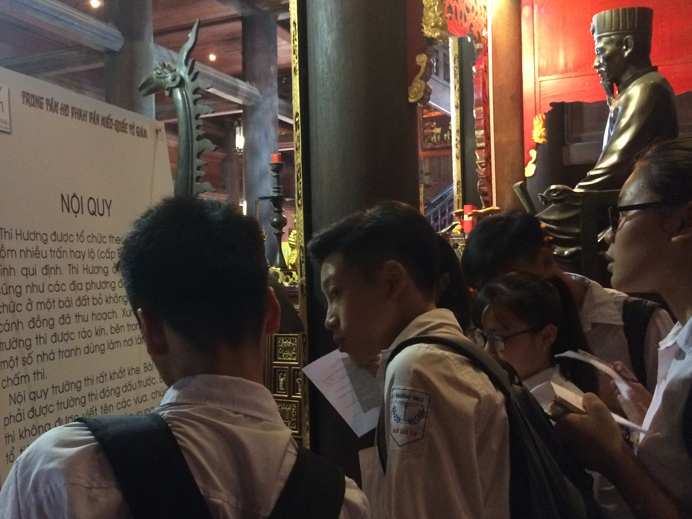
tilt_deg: -0.6
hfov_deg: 48.6
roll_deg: +1.9
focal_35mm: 38
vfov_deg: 37.7
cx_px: 271
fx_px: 760
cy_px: 276
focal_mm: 4.15
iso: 500
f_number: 2.2
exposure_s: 1/17
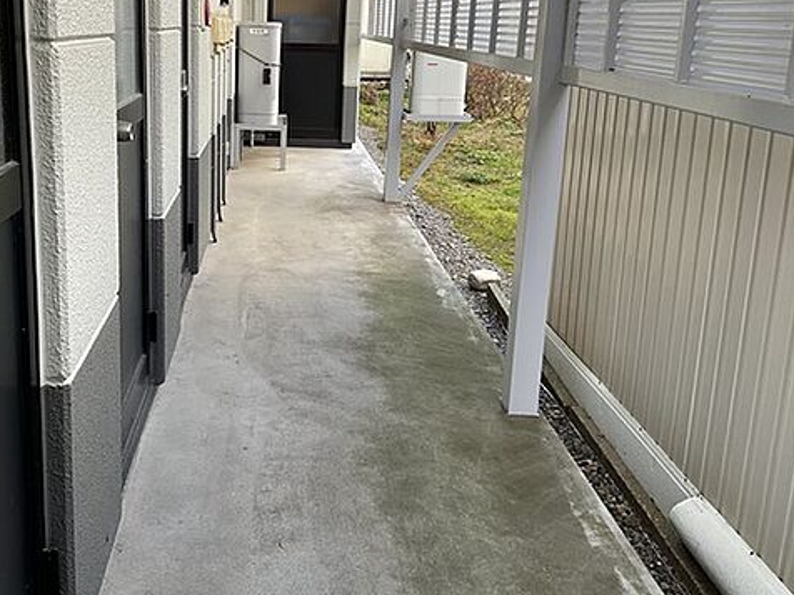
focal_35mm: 39
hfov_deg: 47.2
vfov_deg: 36.6
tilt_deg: -13.0
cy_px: 222
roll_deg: -1.4
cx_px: 275
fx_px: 895
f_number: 1.8
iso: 20
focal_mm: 3
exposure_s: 1/122
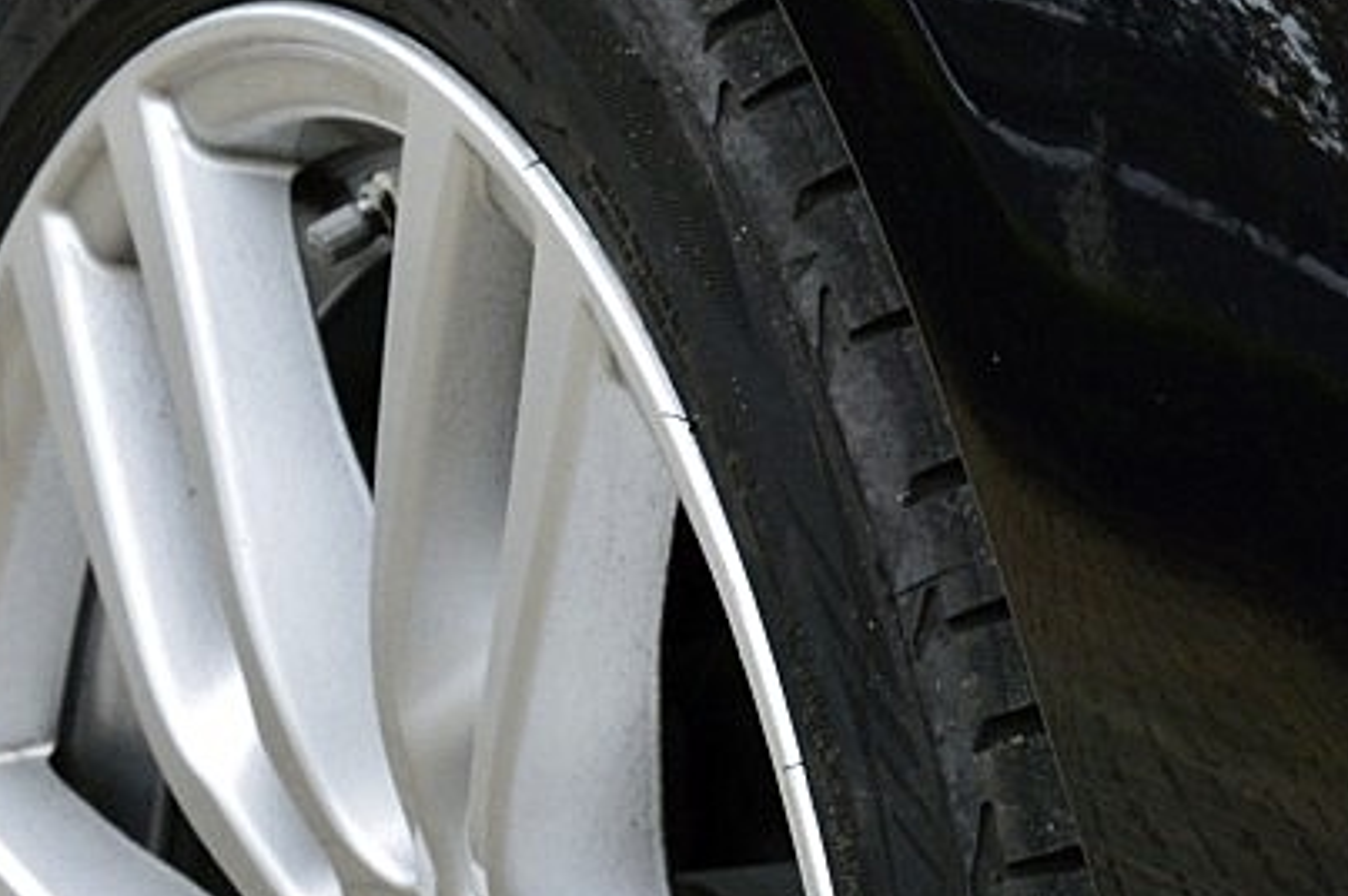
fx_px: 10850
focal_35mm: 290
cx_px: 2405
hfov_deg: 6.9
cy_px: 231
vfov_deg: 4.7
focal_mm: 48
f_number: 10
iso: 400
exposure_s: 1/200
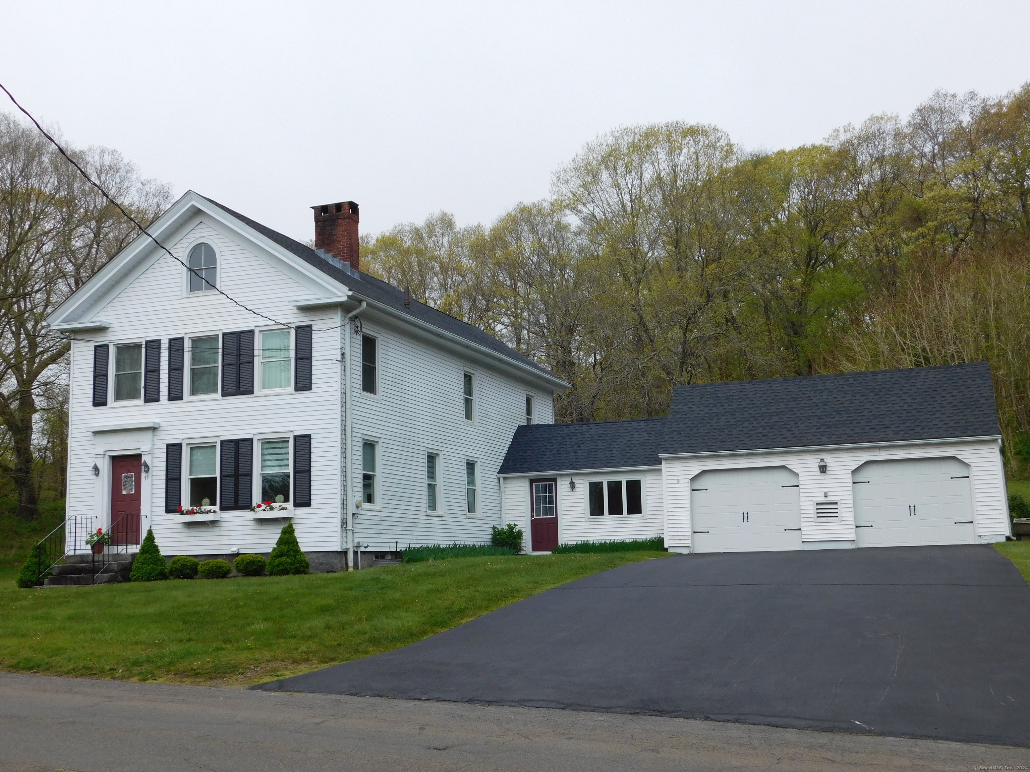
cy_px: 386
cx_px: 515
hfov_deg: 46.8
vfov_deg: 36.0
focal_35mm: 40
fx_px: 1190
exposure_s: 1/800
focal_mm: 7.1
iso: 125
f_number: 3.6
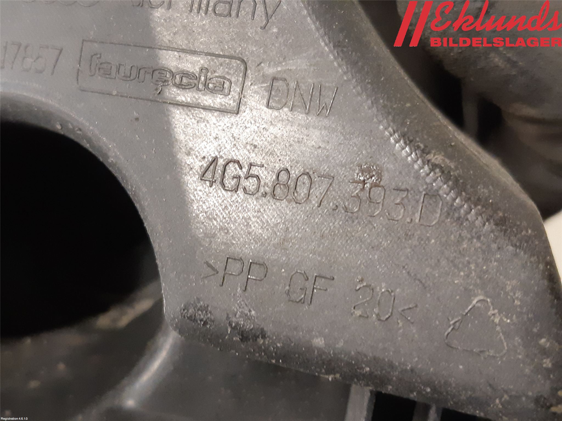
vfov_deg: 53.1
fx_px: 422
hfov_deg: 67.3
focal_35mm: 26
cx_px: 281
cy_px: 210
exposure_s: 1/25
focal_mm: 3.93
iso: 250
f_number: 1.7
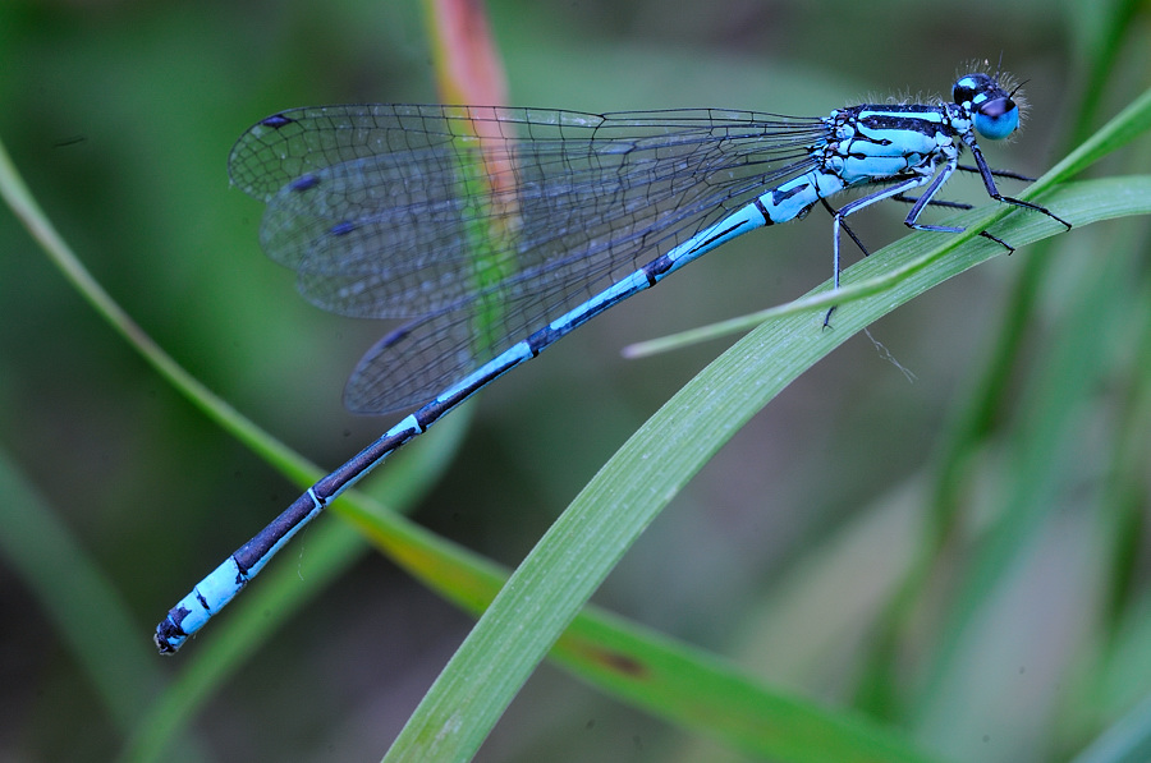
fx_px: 4788
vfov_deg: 9.1
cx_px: 576
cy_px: 382
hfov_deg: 13.7
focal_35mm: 150
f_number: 18
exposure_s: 4
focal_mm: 100
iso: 200
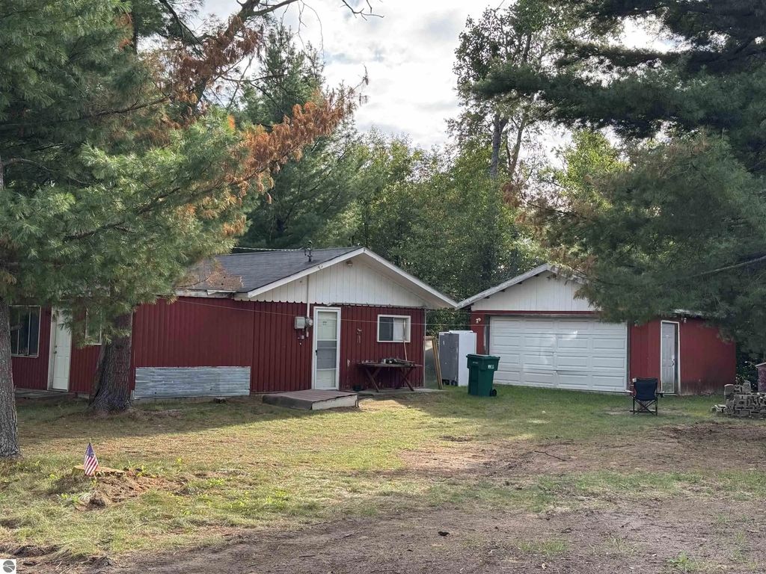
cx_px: 383
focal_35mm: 48
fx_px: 1062
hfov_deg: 39.7
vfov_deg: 30.3
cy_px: 287
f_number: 1.78
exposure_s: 1/792
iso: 64
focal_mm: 6.76
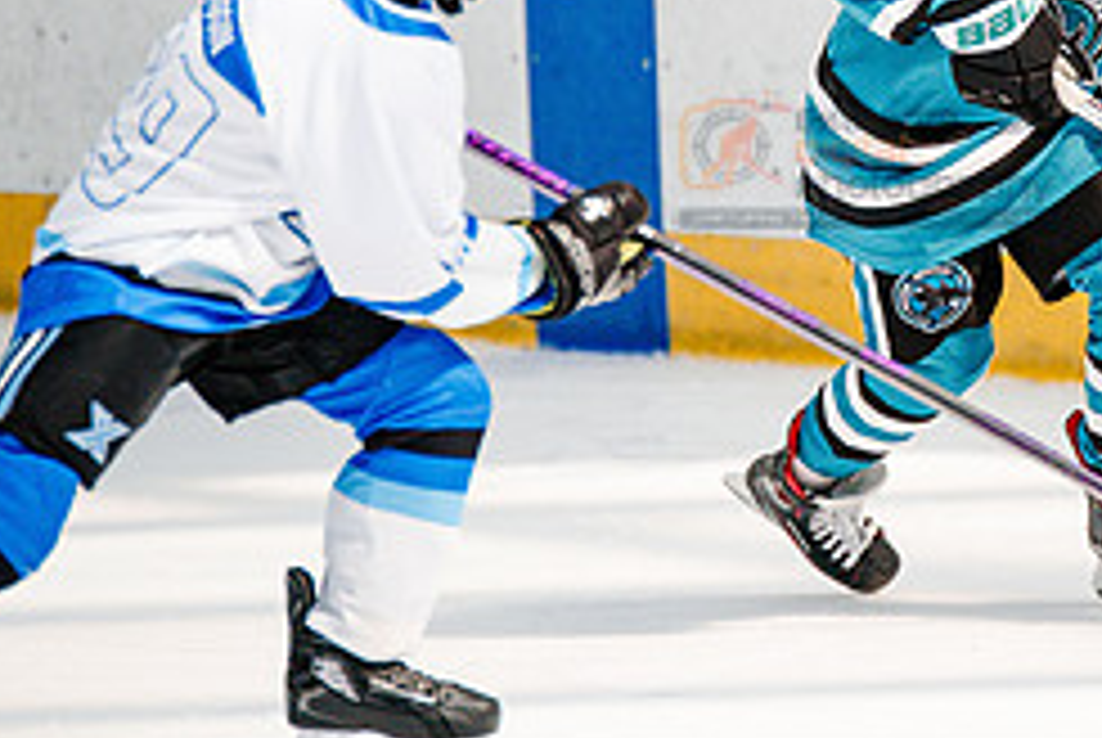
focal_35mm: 709
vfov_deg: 1.9
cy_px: 160
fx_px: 21729
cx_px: 873
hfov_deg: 2.9
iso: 1250
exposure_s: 1/4000
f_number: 3.2
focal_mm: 300
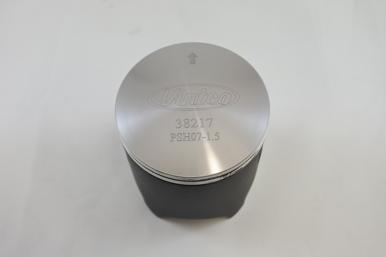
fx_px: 407
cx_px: 193
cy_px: 128
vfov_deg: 35.0
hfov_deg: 50.7
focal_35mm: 38
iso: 400
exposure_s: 1/200
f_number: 4
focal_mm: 14.3
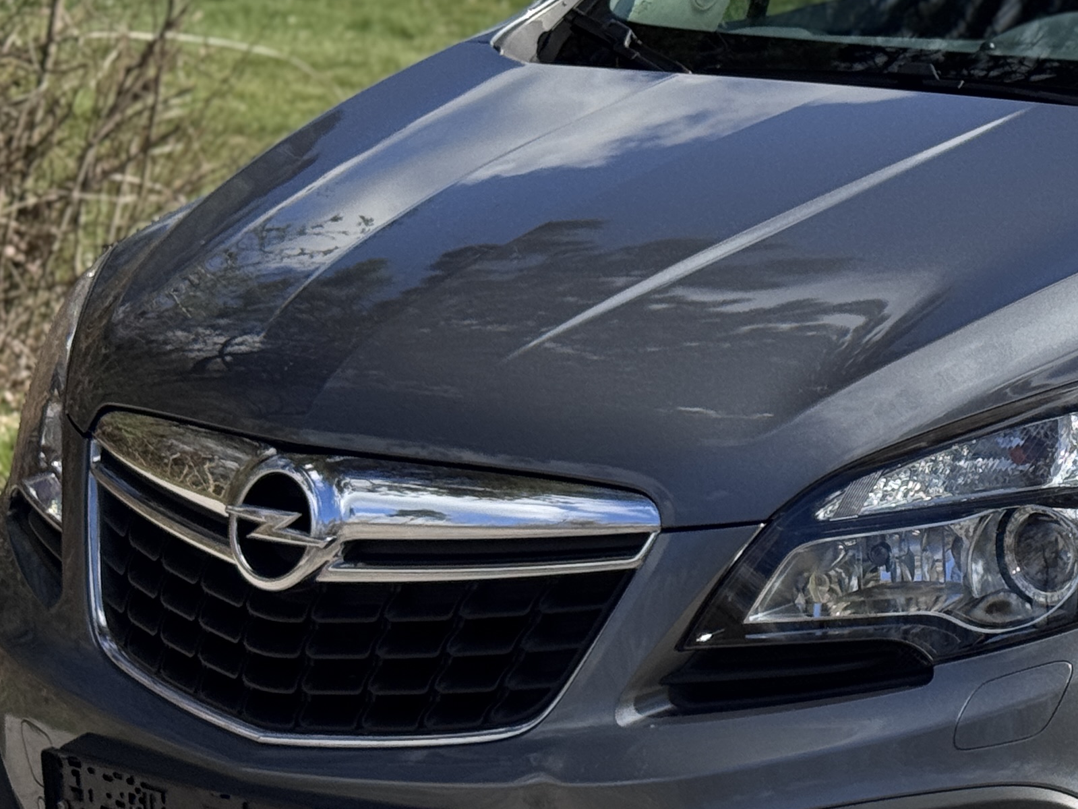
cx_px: 1251
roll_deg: +0.9
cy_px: 378
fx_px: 3769
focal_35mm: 121
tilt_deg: -9.6
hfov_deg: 15.7
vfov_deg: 12.3
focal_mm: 6.76
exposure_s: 1/6410
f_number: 1.78
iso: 64
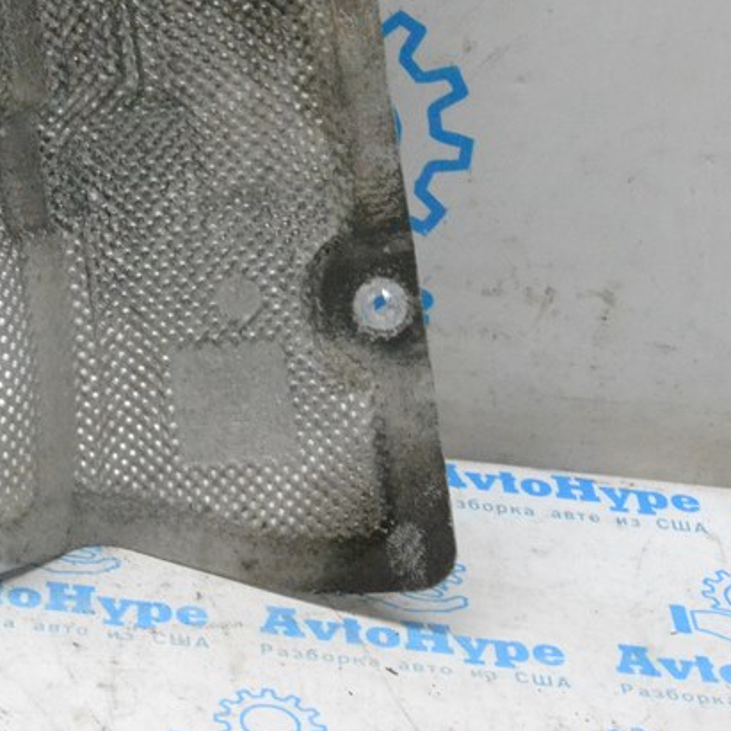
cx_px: 130
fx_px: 2580
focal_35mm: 108
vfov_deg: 16.0
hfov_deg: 16.0
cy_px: 136
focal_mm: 34
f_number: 10
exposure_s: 1/160
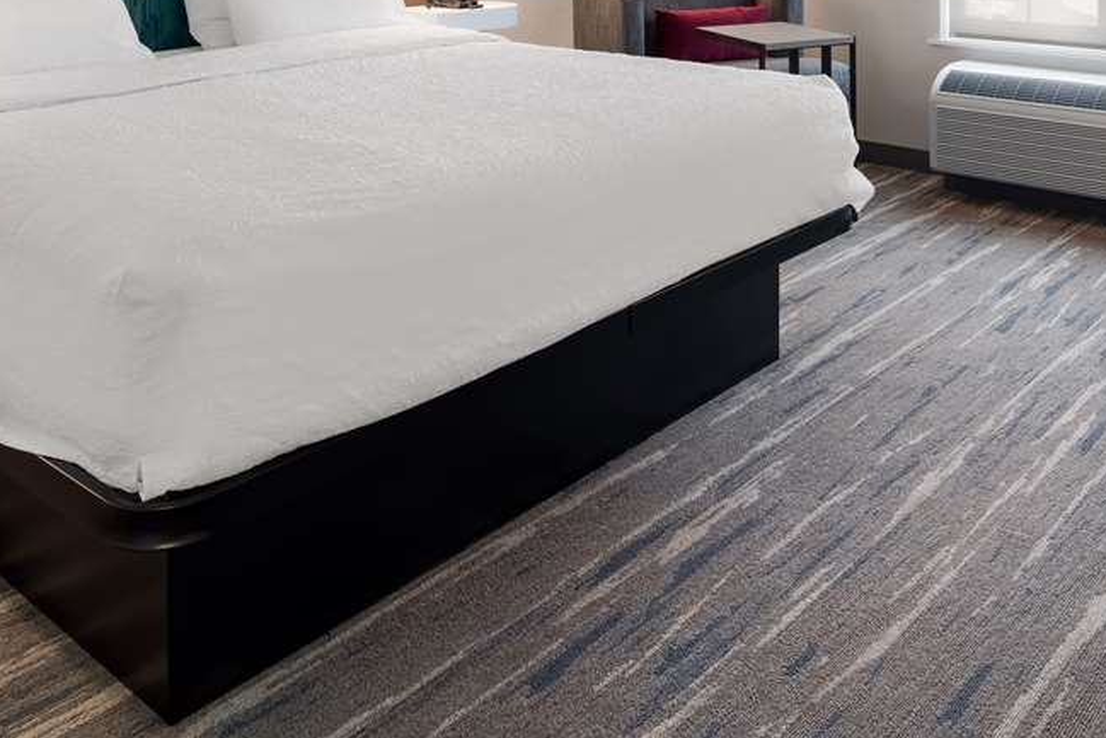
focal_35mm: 37
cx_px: 607
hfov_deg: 51.8
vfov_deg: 33.1
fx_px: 1137
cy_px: 11
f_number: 10
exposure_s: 2
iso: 200
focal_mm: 16
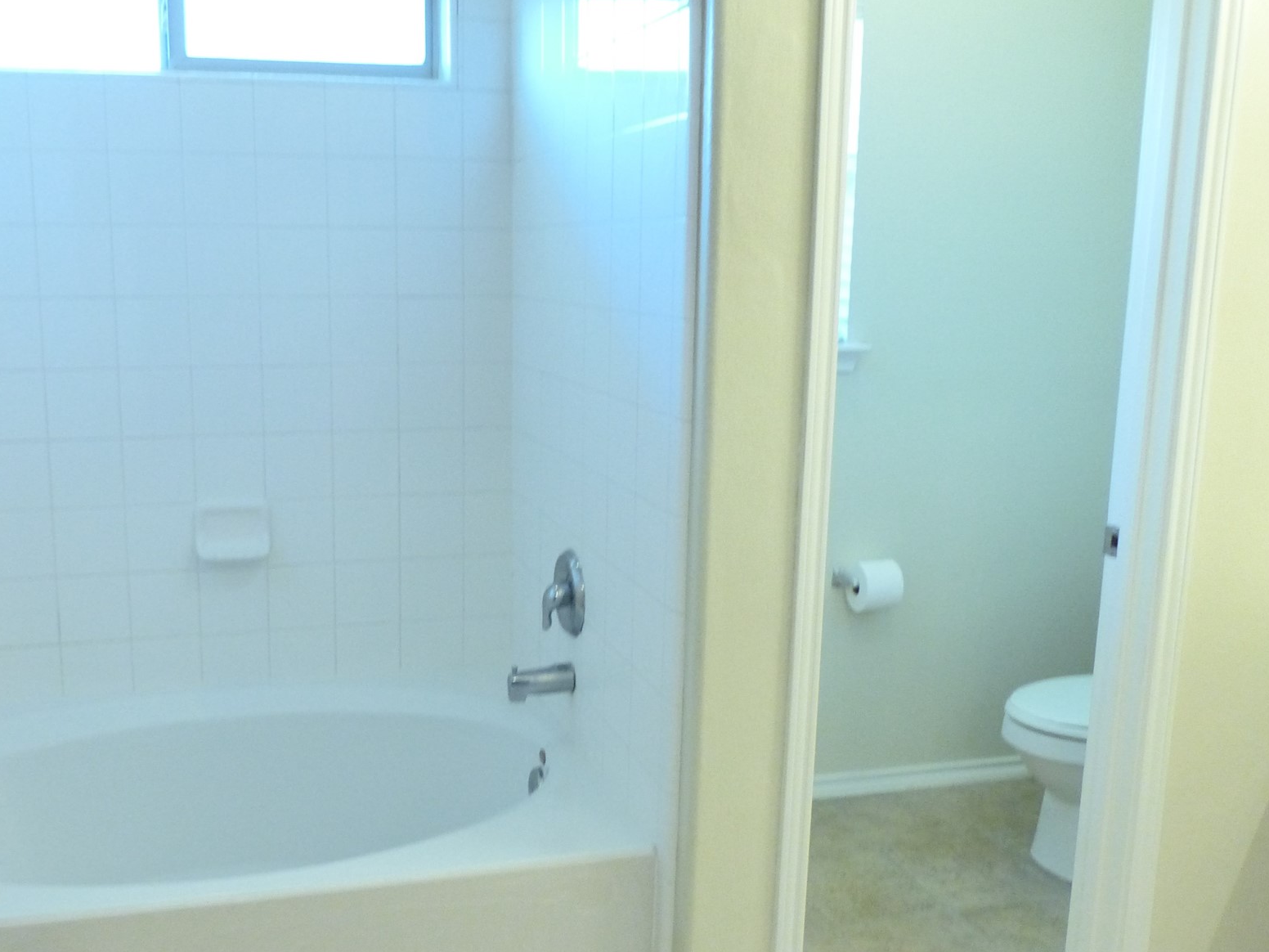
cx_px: 532
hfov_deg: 55.1
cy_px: 482
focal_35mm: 33
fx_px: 1210
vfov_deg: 42.9
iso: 640
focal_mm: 4.5
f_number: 2.8
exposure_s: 1/25
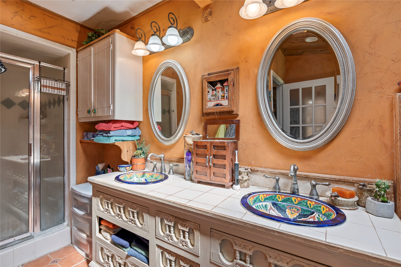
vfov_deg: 70.4
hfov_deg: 93.3
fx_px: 189
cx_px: 200
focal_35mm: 17
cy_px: 134
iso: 125
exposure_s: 1/10
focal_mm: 17
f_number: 6.3
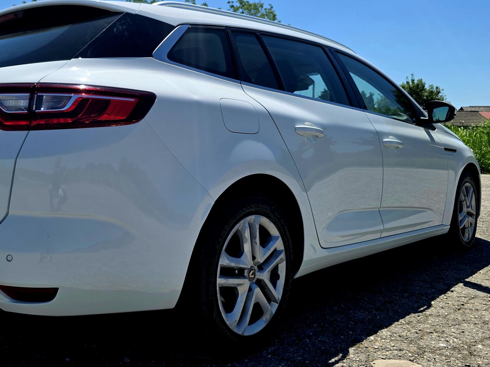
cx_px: 165
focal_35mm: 35
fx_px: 495
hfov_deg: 51.7
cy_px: 134
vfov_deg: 40.4
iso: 80
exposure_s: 1/10000
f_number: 1.7
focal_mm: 6.3
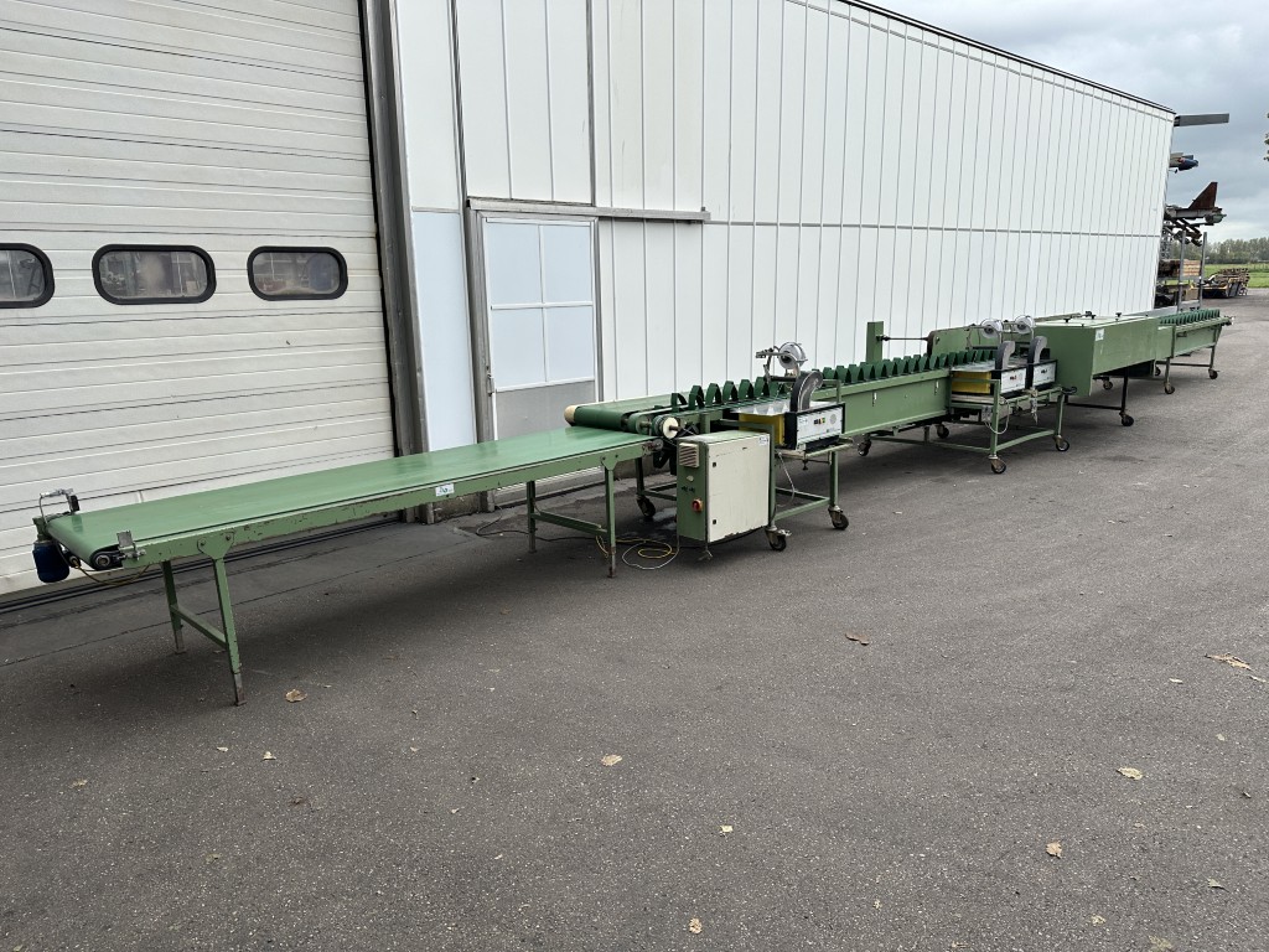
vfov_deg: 56.8
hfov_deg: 71.6
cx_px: 634
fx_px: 880
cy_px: 476
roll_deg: +0.7
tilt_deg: -11.6
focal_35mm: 24
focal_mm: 6.86
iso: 80
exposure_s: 1/1072
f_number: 1.78
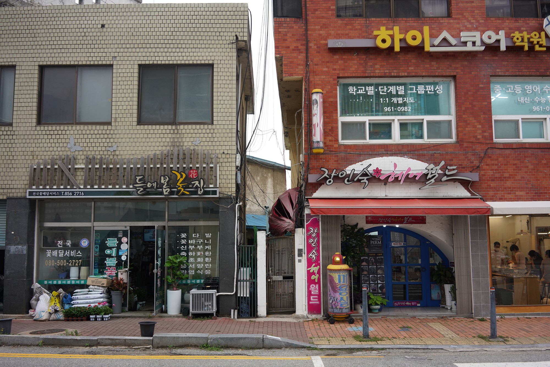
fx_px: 535
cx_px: 275
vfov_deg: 37.9
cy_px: 184
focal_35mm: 35
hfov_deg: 54.4
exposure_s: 1/160
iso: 400
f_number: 7.1
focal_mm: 35
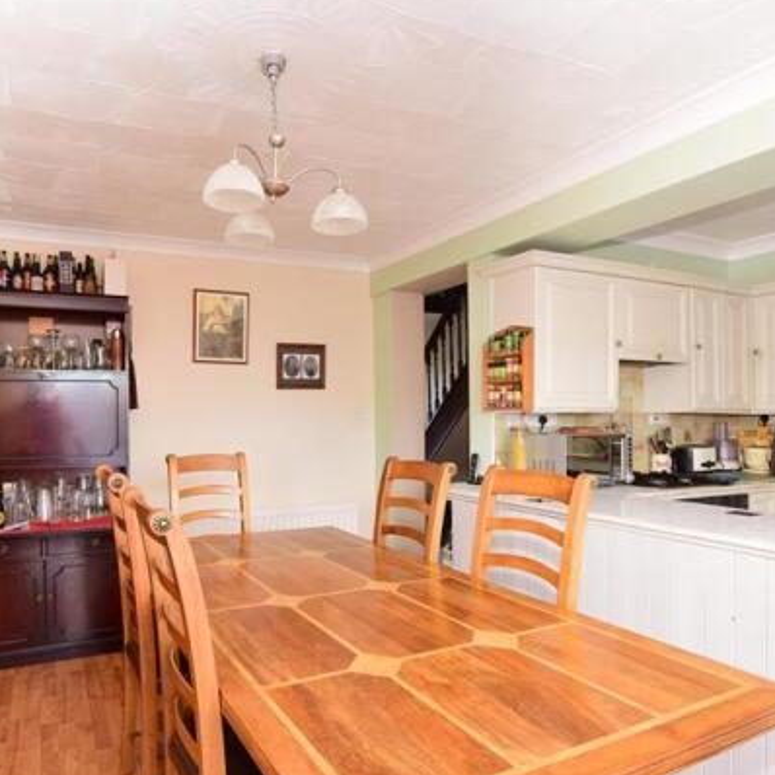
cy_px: 412
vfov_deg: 72.1
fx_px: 532
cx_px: 292
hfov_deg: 71.0
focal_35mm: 21
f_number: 5.6
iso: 400
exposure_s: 1/15
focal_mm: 10
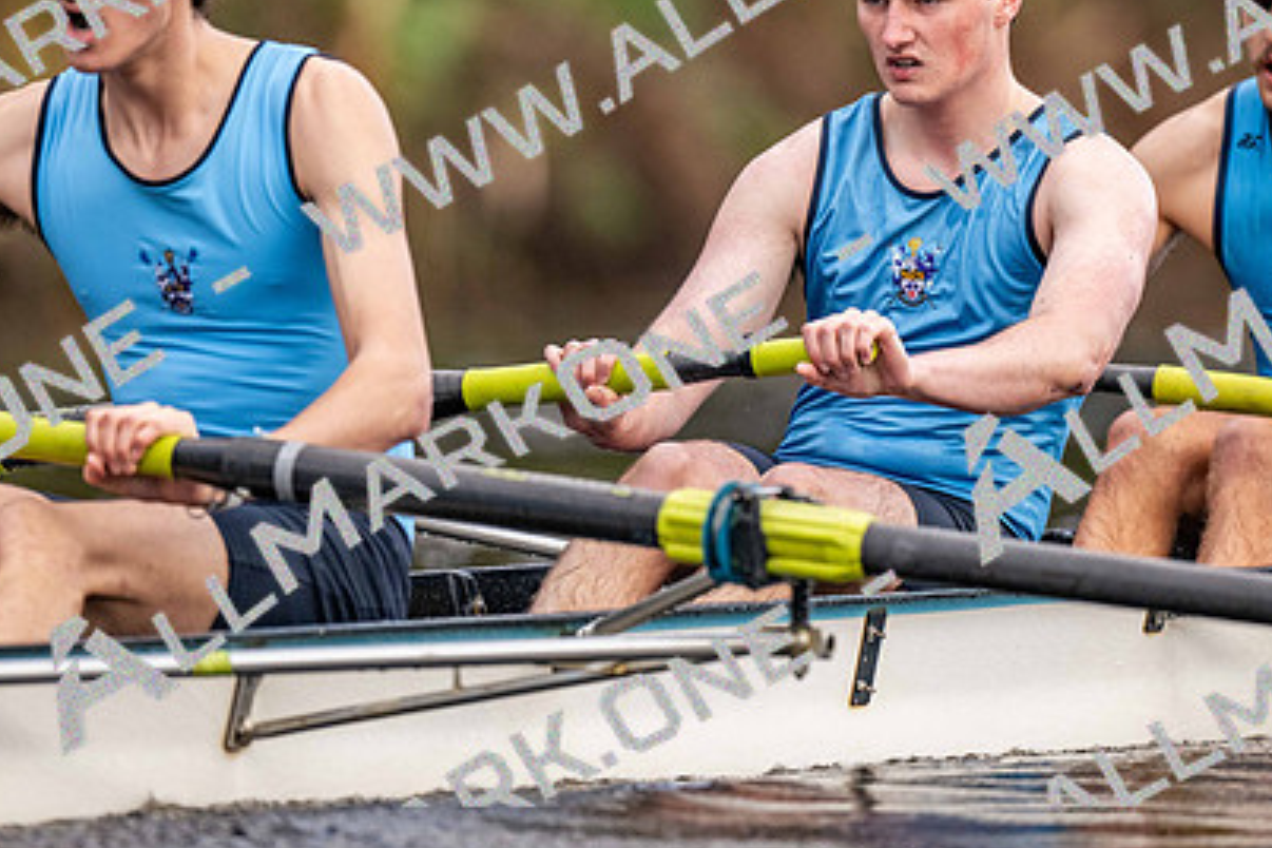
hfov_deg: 2.4
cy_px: 264
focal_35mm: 866
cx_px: 693
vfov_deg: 1.6
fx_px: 30596
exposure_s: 1/2500
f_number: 4
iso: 1800
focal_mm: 600
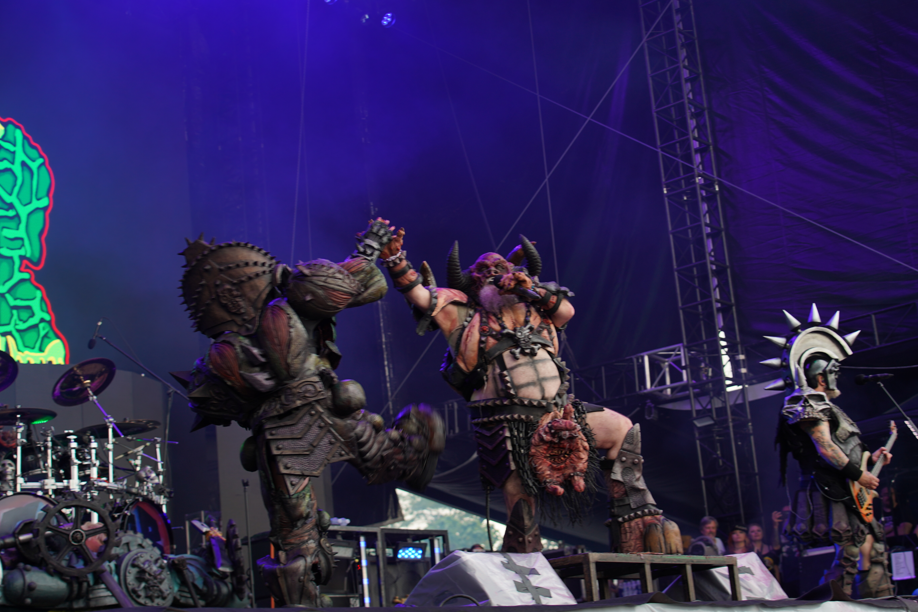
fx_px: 1453
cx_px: 503
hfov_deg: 35.0
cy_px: 322
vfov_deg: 23.8
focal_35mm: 57
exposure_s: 1/125
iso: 200
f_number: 4
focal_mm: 52
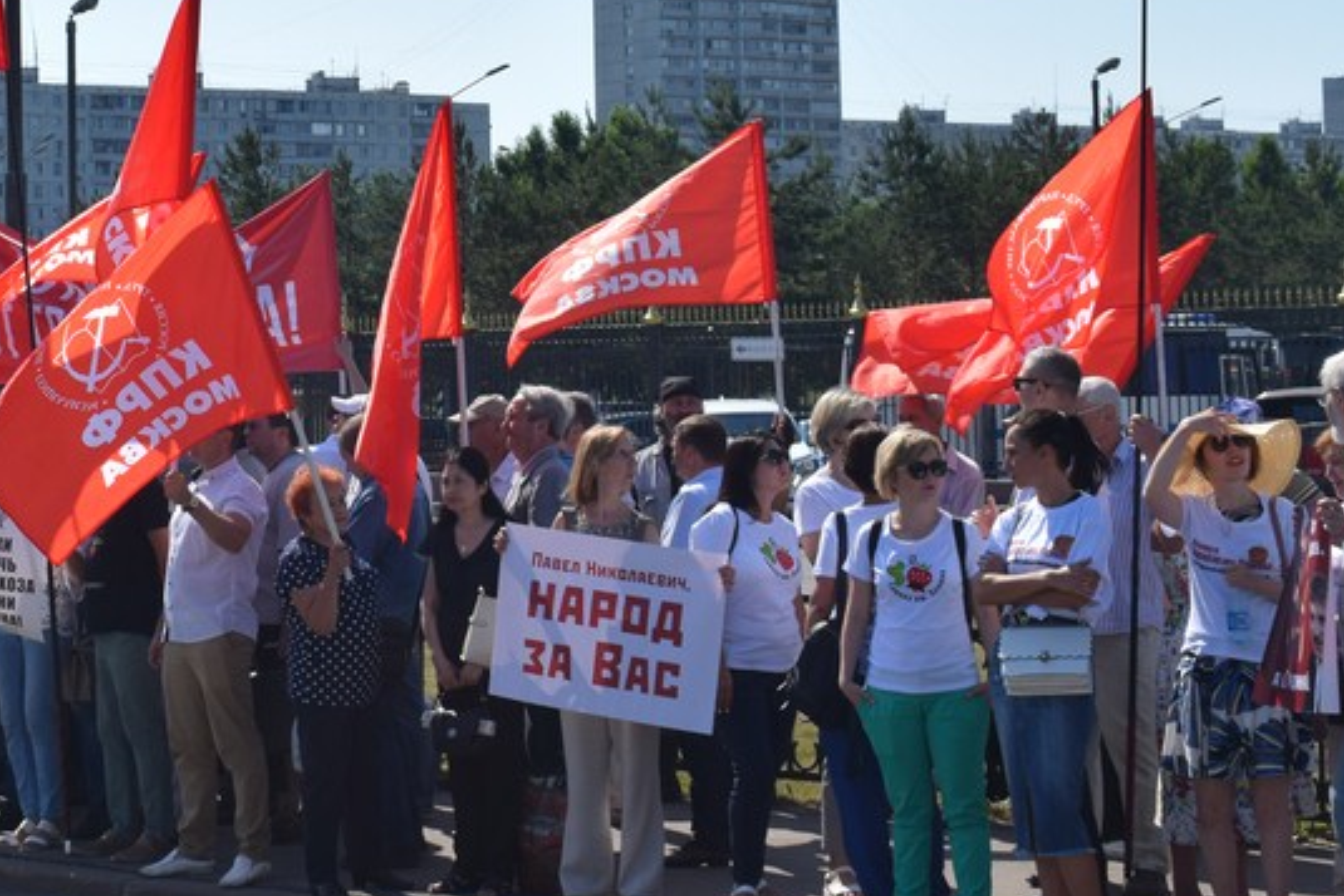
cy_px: 123
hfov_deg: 20.0
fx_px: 3737
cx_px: 111
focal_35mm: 100
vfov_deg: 13.6
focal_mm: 31
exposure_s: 1/500
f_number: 11
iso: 200
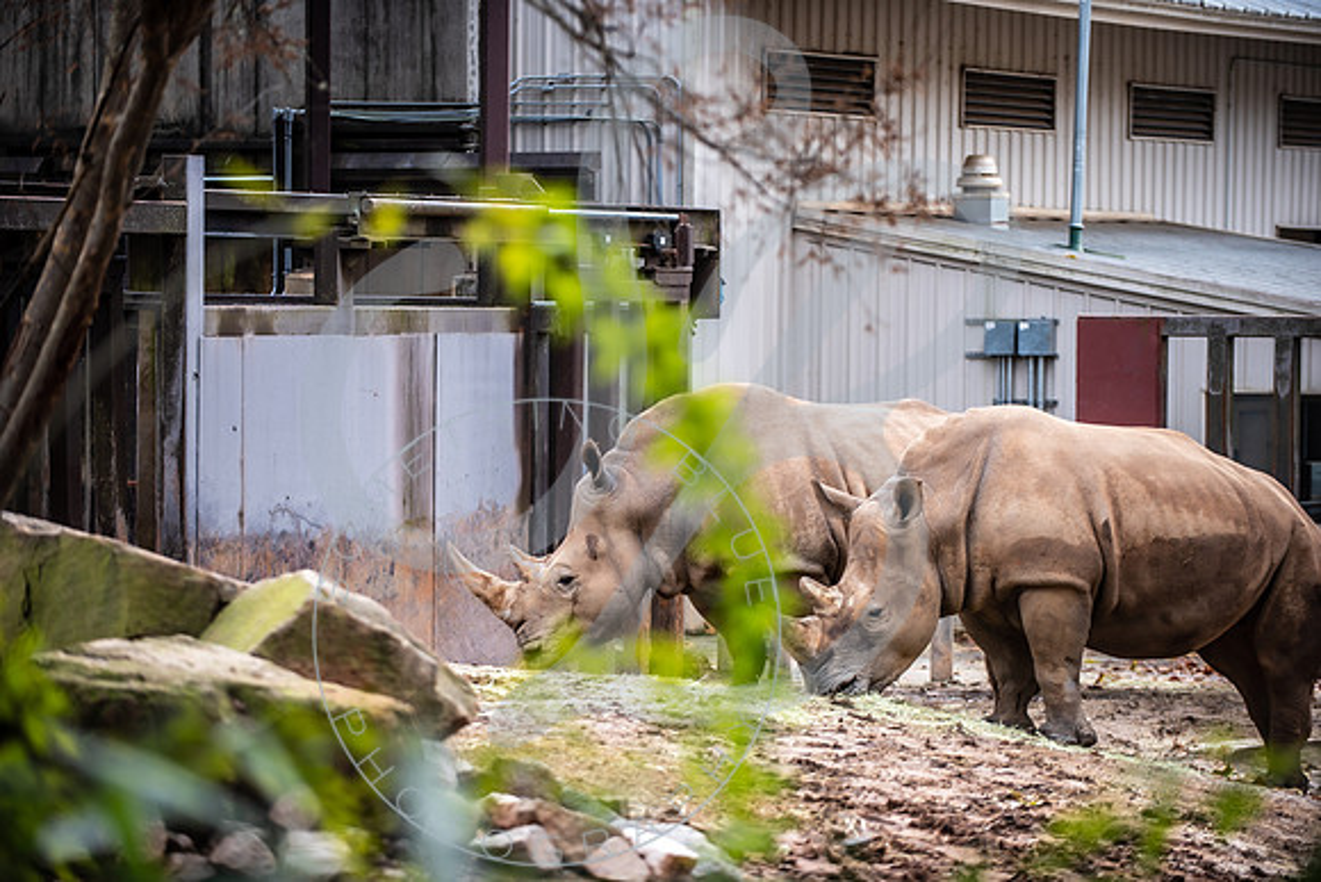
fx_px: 4771
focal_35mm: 130
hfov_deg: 15.8
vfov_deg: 10.6
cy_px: 441
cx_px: 660
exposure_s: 1/250
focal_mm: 130
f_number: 2.8
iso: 100
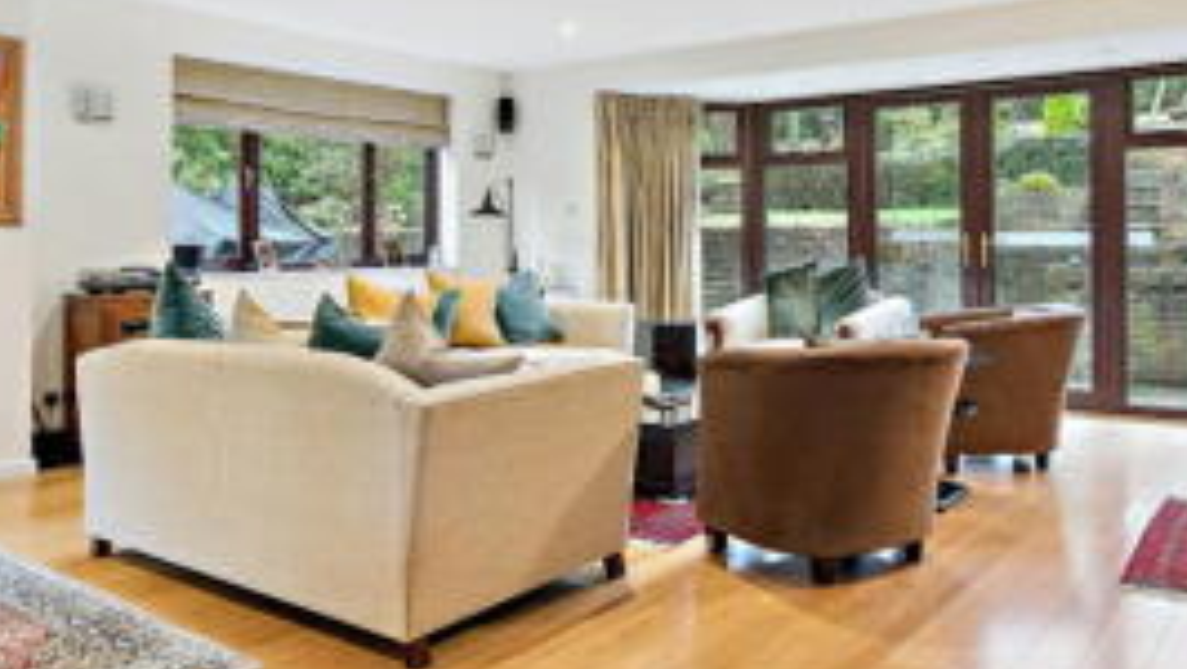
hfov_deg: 63.2
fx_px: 945
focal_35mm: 30
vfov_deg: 38.6
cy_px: 225
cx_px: 754
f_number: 4.5
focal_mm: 16
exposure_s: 1/8
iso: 320
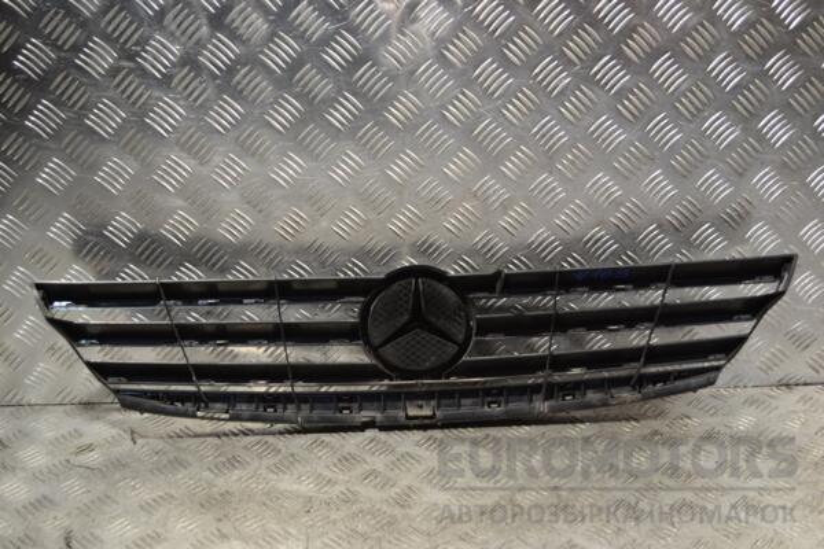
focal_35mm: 45
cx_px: 412
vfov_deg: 29.9
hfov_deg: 43.6
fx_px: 1030
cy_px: 274
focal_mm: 30
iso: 160
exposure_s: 1/30
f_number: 4.5
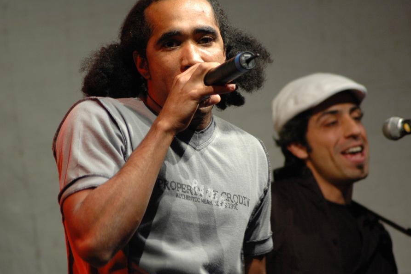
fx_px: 3730
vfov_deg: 4.2
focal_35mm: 327
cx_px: 213
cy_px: 132
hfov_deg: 6.3
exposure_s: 1/50
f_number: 4.8
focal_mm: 190
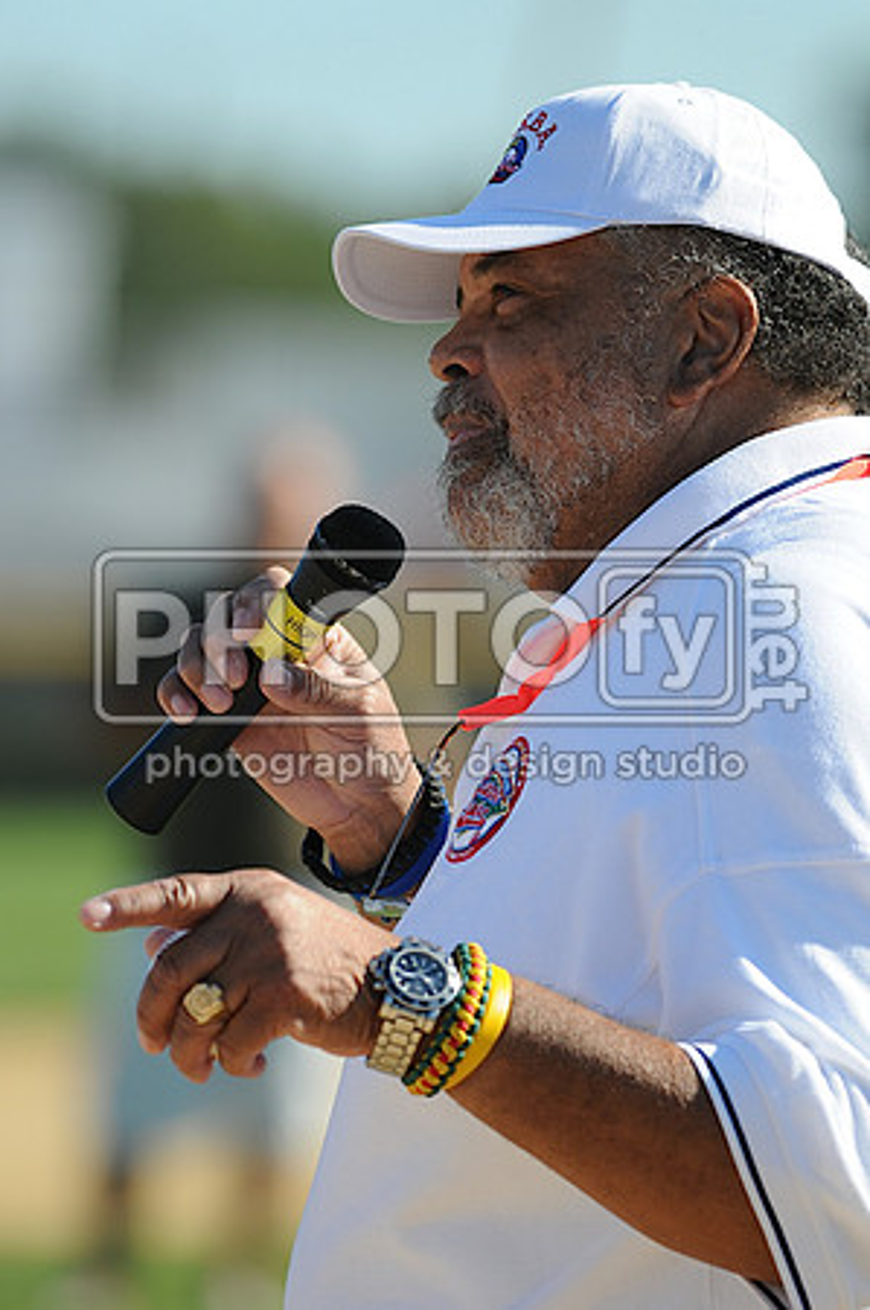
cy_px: 655
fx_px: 16349
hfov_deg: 3.0
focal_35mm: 450
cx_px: 435
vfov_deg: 4.6
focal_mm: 300
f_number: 4
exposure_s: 1/1250
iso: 200
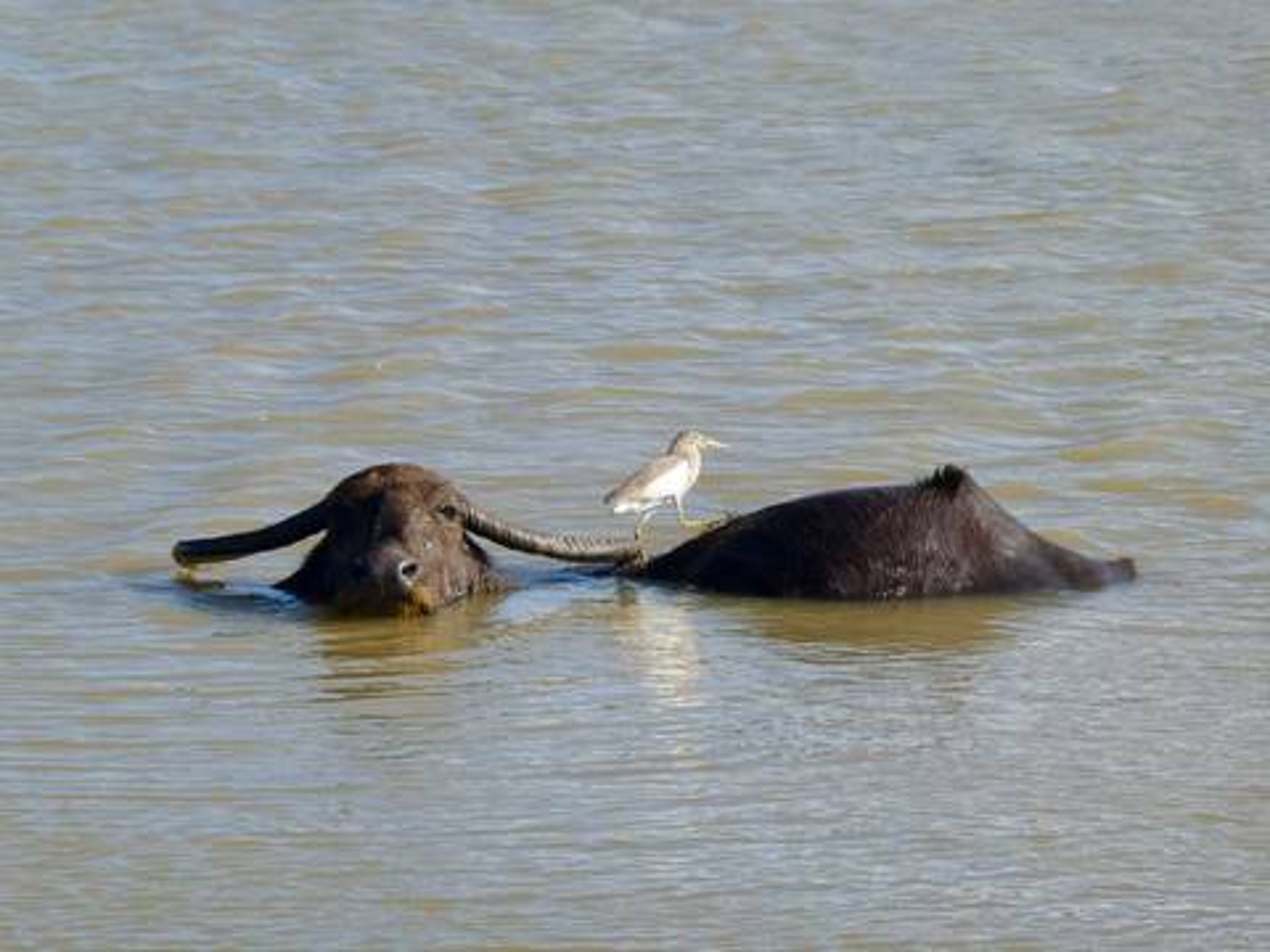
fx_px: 17060
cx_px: 635
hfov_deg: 4.3
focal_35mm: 465
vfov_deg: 3.2
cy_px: 476
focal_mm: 83.4
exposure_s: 1/250
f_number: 6
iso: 80
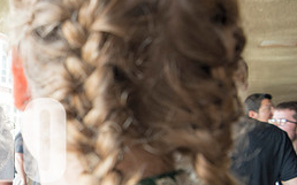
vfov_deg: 23.1
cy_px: 152
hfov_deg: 32.9
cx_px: -21
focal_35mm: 55
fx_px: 445
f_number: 5
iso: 640
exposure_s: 1/60
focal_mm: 24
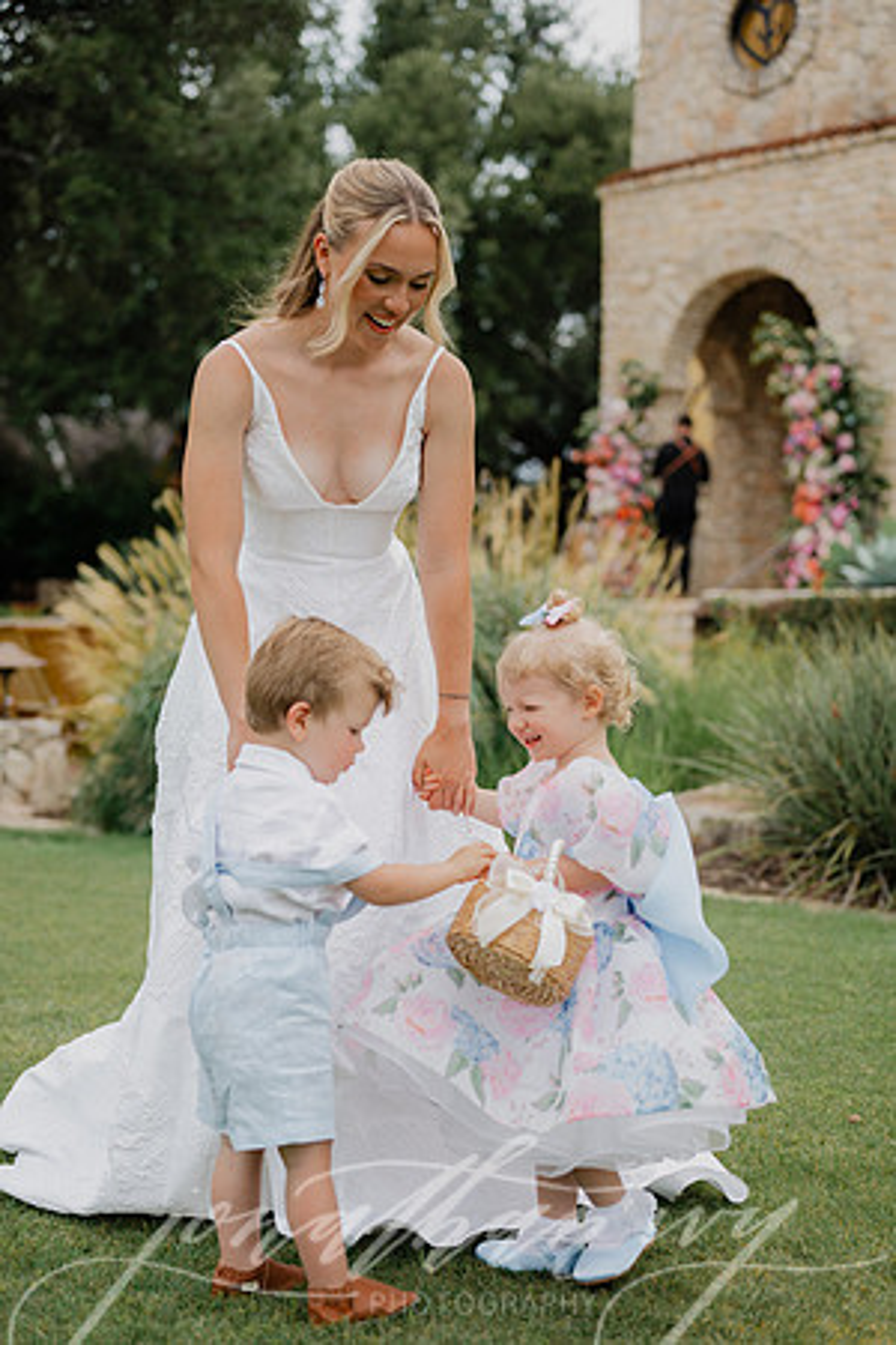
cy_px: 672
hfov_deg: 27.0
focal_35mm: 50
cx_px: 448
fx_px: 1867
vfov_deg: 39.6
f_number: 2.5
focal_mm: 50
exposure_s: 1/1250
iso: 64
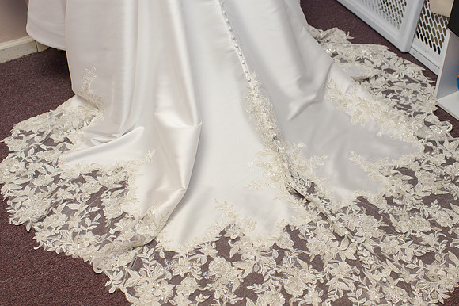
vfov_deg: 27.7
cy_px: 139
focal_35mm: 49
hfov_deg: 40.5
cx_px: 272
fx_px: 619
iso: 450
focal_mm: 35
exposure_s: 1/160
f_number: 3.5
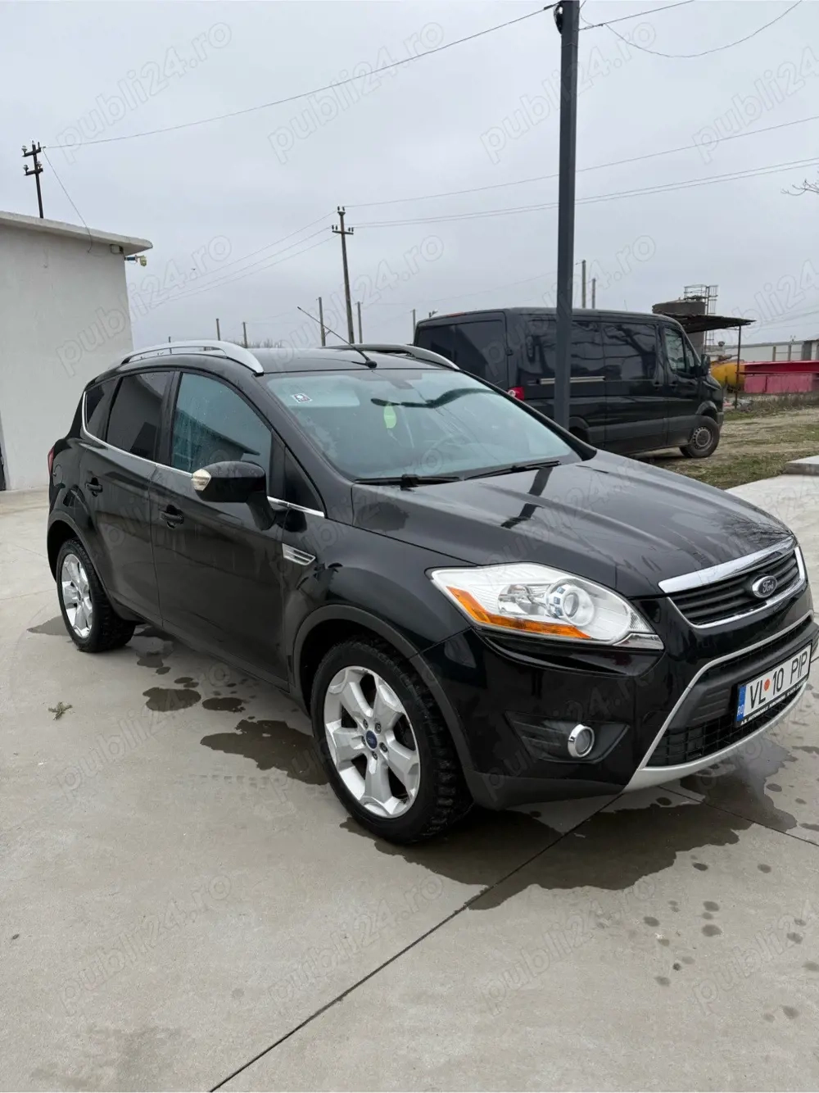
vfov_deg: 71.6
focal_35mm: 24
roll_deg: +2.8
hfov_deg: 56.8
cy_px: 546
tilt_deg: -12.6
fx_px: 757
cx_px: 410
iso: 80
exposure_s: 1/1060
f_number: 1.78
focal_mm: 6.76
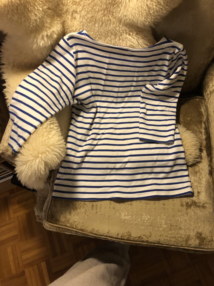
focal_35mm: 28
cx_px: 107
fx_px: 231
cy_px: 143
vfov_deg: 63.4
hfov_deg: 49.7
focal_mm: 3.99
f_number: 1.8
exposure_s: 1/15
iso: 64
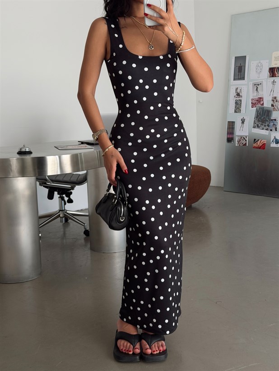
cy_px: 186
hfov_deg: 30.3
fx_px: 515
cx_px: 140
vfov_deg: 39.6
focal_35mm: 48
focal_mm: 6.76
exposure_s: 1/363
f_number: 1.78
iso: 64
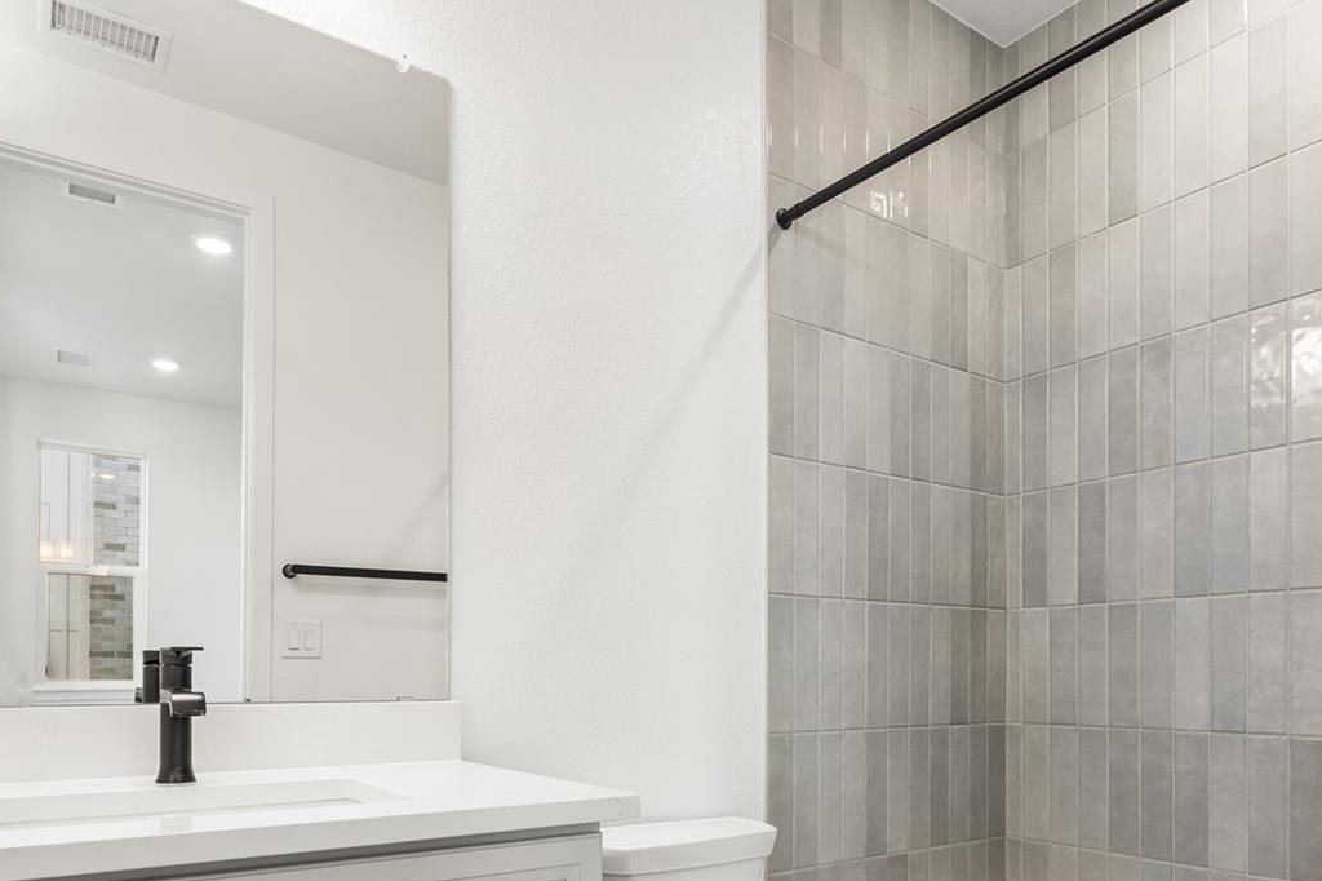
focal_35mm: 25
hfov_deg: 71.5
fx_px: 918
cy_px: 668
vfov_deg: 49.1
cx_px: 649
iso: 400
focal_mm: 16
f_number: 8
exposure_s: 1/15
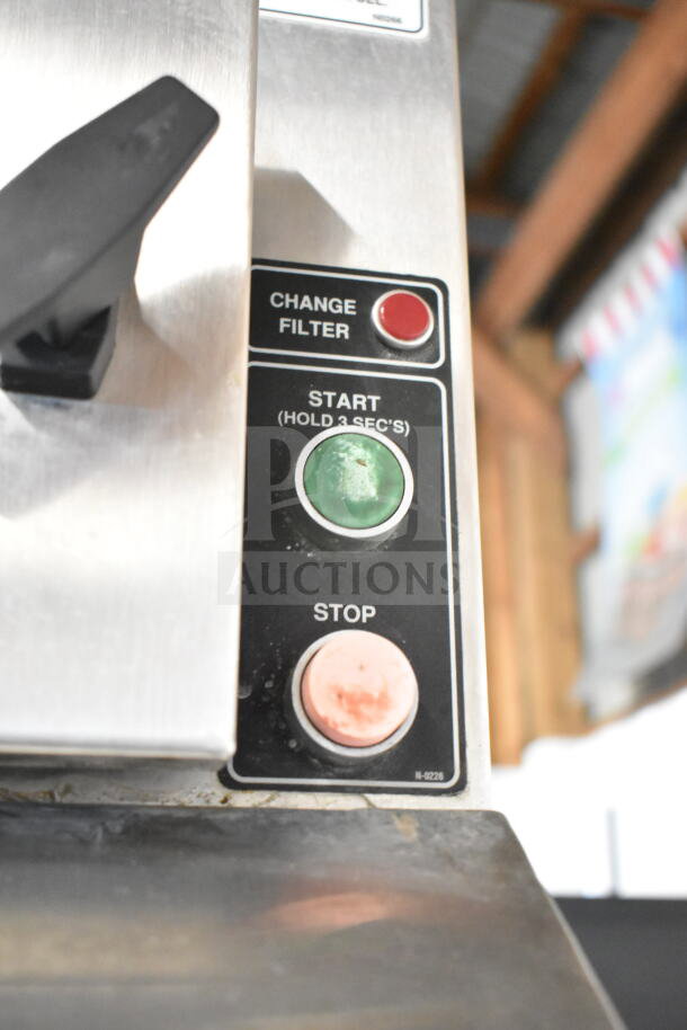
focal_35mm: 44
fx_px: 1244
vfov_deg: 44.9
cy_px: 515
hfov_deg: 30.9
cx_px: 344
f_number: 4.2
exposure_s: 1/50
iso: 7200
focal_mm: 29
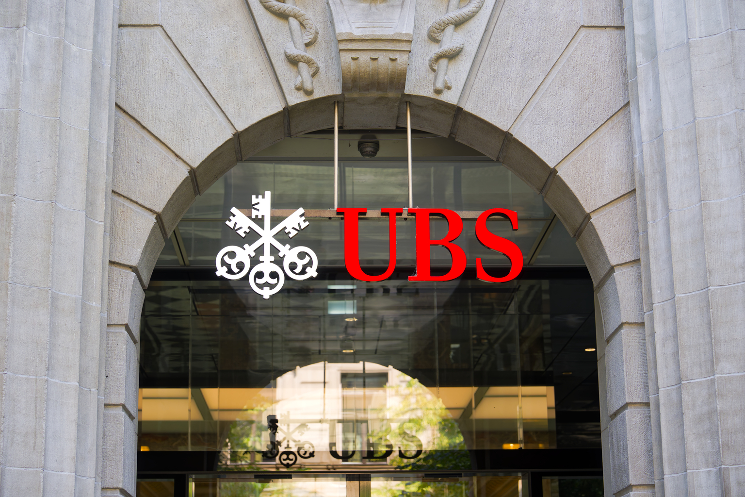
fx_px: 1448
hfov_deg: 28.8
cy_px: 248
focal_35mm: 70
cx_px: 372
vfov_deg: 19.5
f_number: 4
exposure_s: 1/160
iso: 250
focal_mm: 70
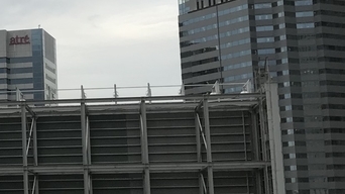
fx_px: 978
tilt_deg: +11.6
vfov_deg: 11.3
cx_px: -44
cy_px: 40
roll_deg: +1.9
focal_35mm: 107
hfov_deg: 19.1
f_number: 1.8
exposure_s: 1/211
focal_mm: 3.99
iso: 20
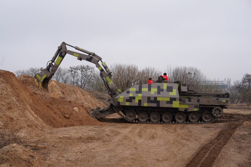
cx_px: 126
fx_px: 261
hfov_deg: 51.3
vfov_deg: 35.5
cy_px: 84
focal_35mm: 38
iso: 100
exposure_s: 1/125
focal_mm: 25
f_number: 9
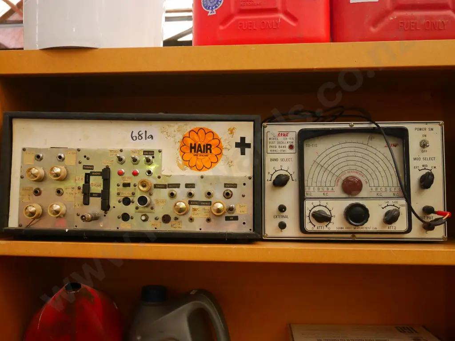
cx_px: 228
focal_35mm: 32
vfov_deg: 44.2
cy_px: 170
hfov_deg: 56.8
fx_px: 421
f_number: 3.9
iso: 3200
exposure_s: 1/100
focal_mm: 16
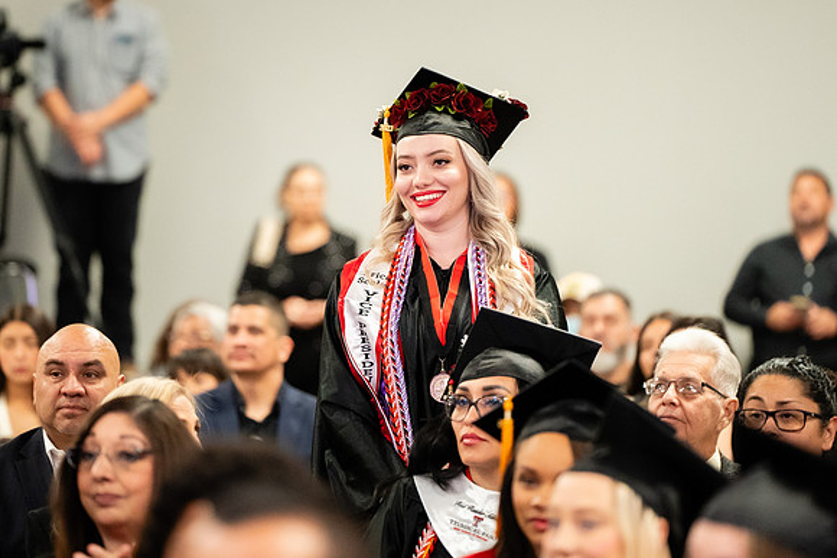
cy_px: 219
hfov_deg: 9.3
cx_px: 374
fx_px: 5149
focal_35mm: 221
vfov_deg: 6.2
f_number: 2.8
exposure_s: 1/200
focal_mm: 180
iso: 3200
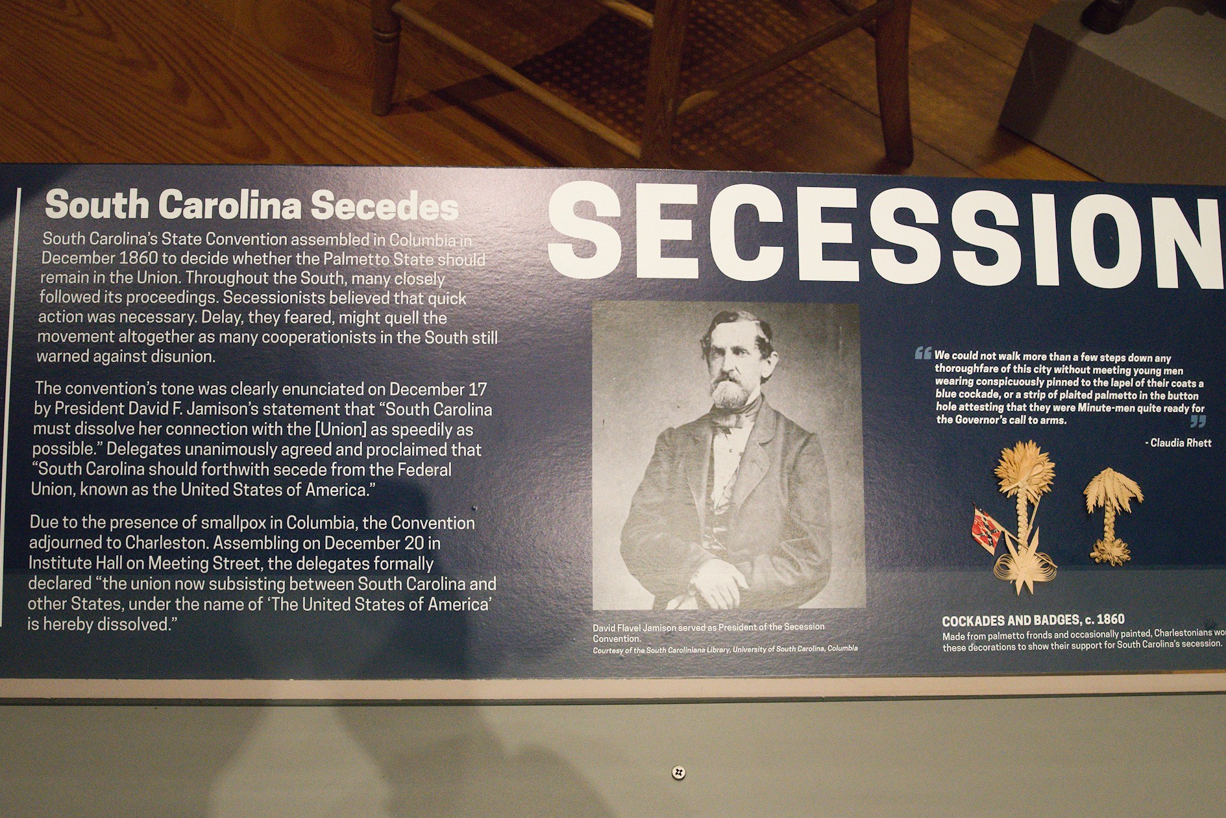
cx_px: 606
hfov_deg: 53.1
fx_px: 1226
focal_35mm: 36
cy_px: 414
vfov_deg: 36.9
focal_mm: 34
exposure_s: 1/80
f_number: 10
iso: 10000
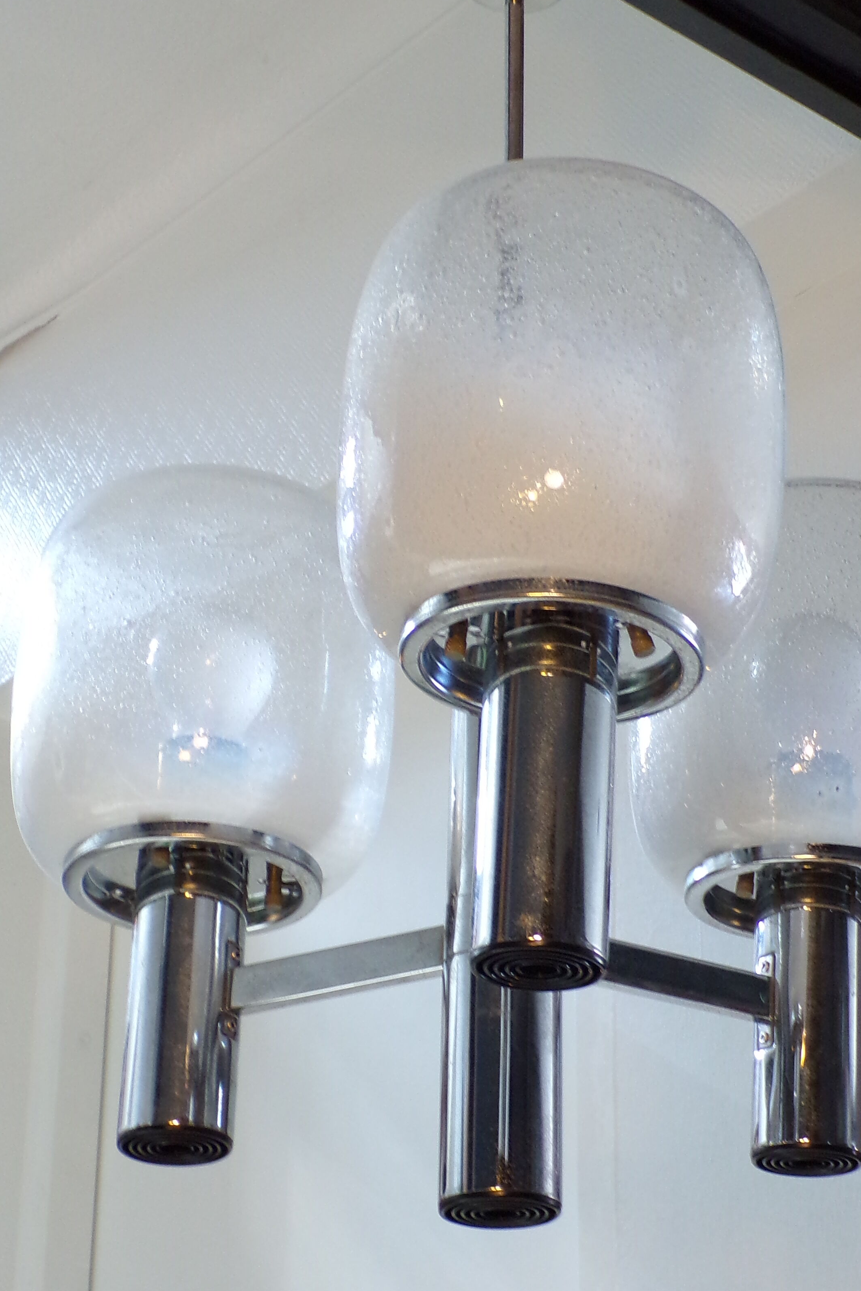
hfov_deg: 18.4
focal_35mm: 74
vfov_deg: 27.3
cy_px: 649
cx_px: 592
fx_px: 2654
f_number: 3.5
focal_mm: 8.7
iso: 200
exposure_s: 1/25
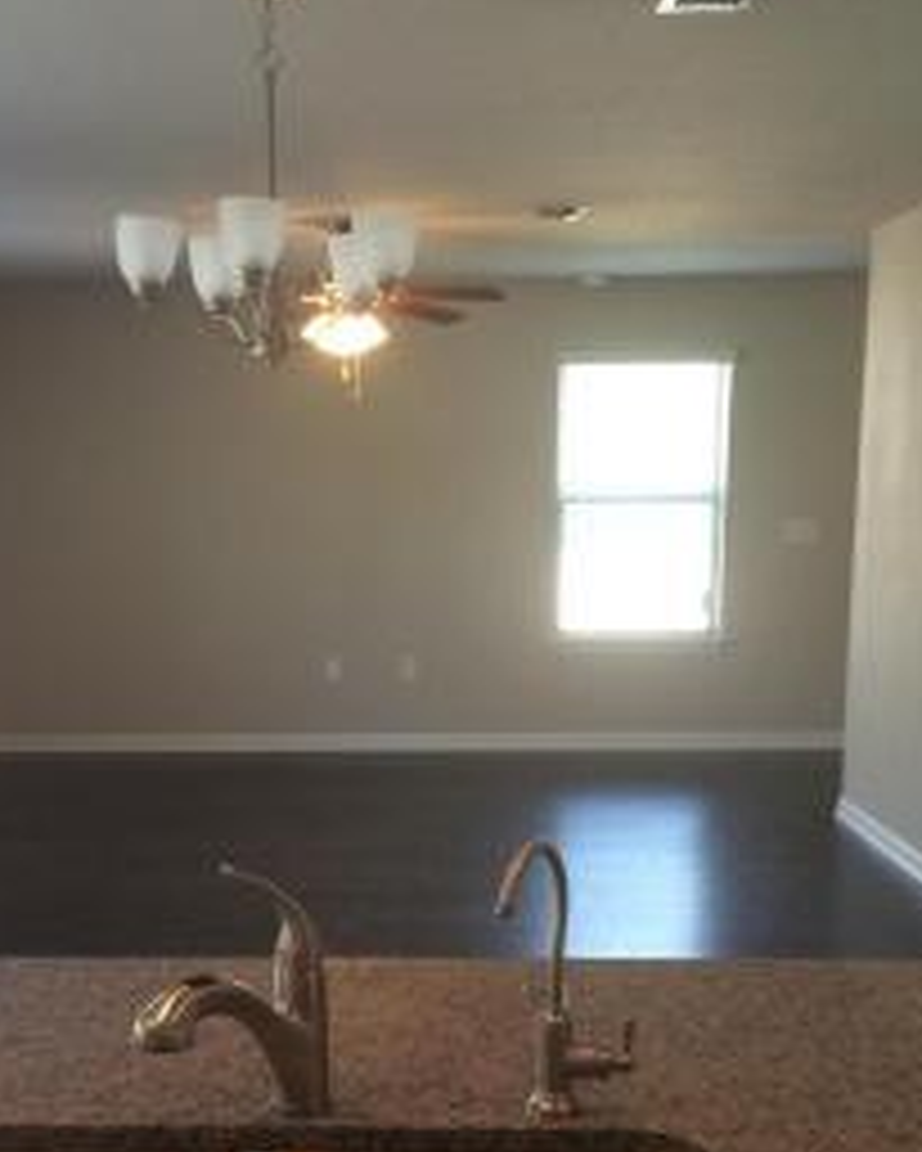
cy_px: 842
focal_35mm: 53
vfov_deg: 34.7
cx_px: 324
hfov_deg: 28.5
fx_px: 1807
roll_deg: +0.4
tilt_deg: -12.1
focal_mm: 4.15
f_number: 2.2
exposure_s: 1/30
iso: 64
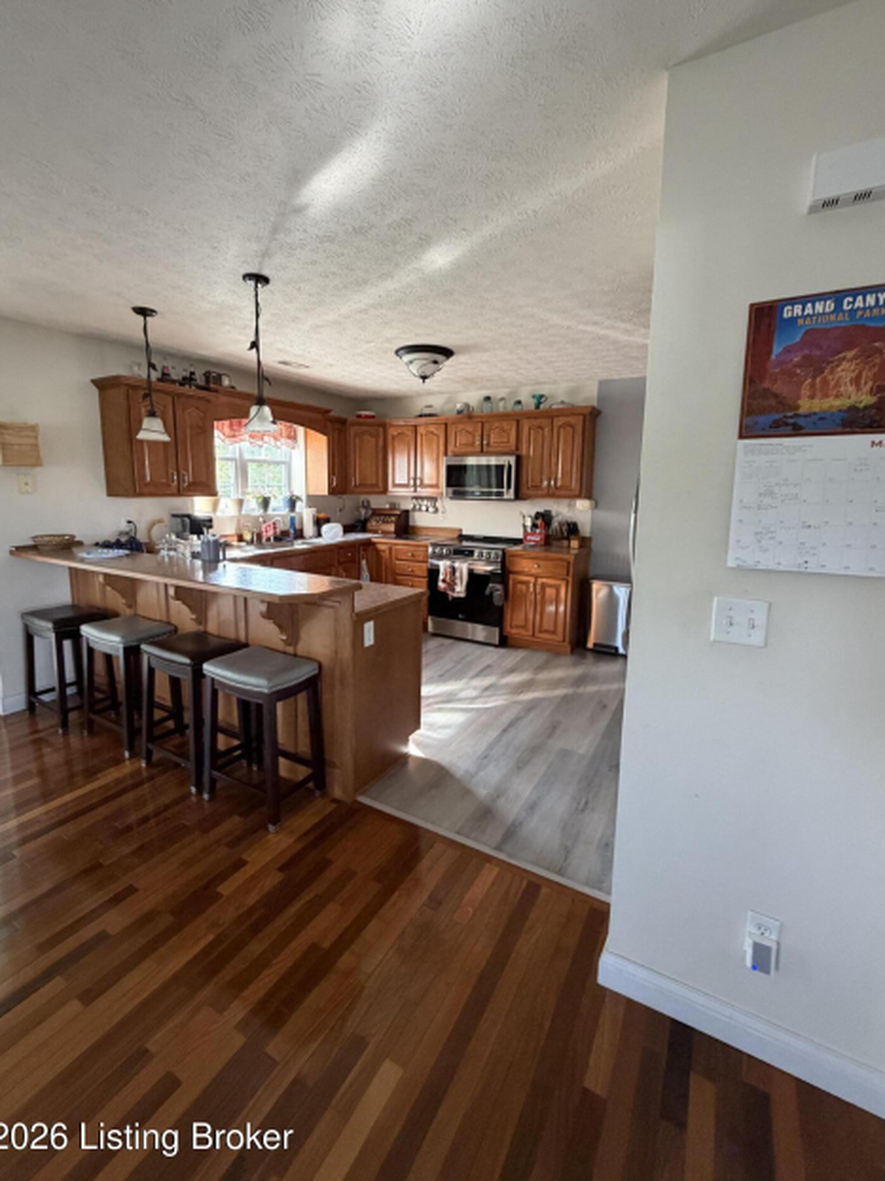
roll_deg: -0.5
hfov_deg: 81.7
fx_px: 511
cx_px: 434
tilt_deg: -9.2
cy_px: 562
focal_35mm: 15
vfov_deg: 98.1
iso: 320
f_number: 2.2
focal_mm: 2.22
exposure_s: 1/60
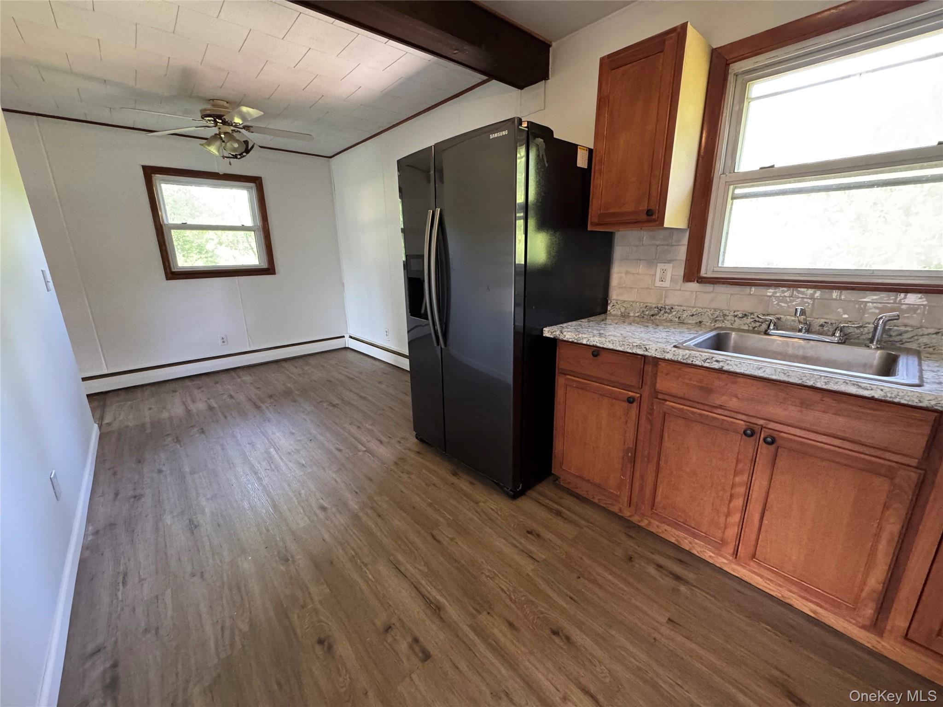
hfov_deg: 102.1
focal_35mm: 14
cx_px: 472
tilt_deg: -15.8
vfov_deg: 85.7
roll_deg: +1.1
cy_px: 354
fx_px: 381
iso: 640
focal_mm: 2.22
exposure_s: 1/60
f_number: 2.2
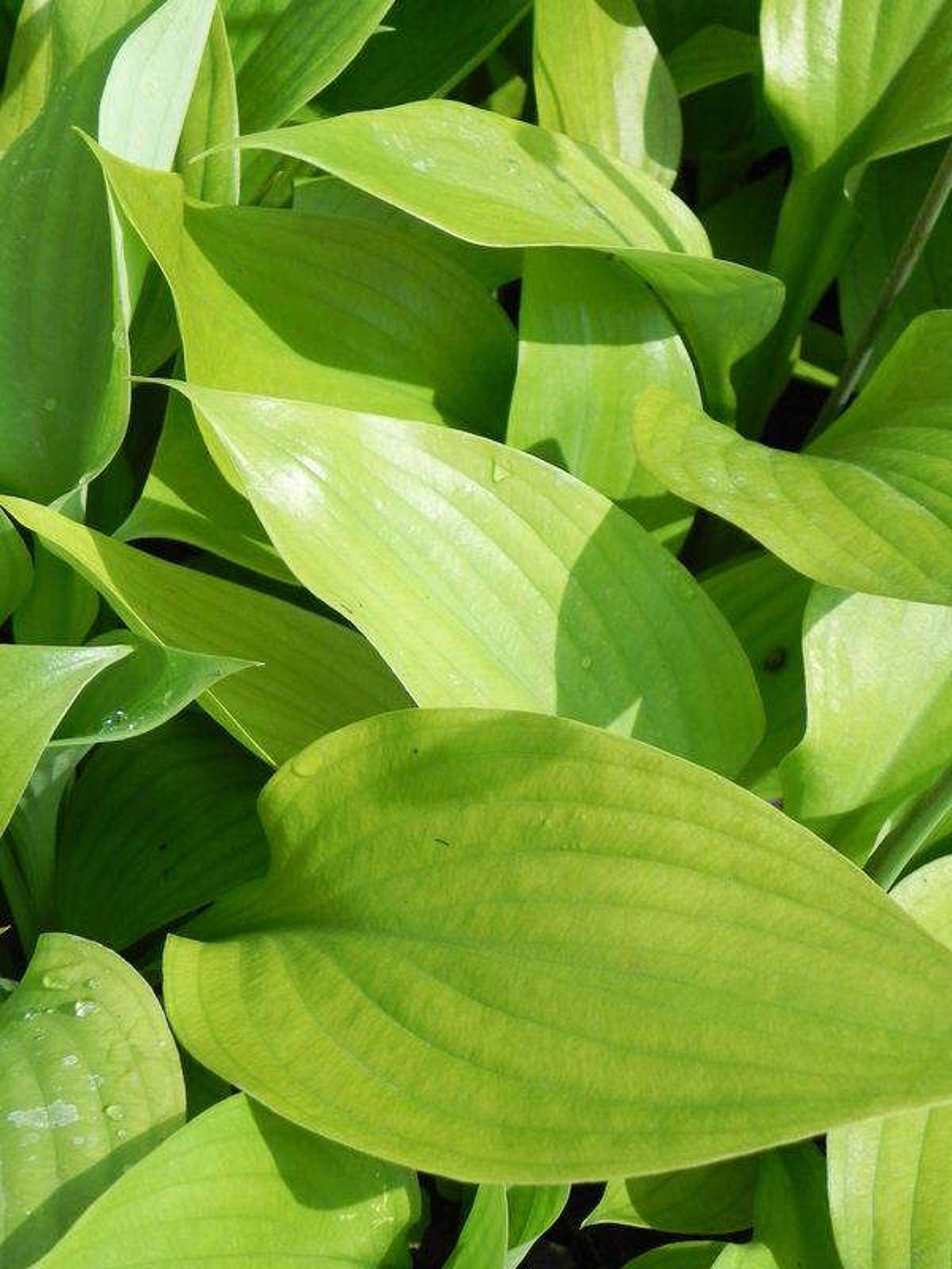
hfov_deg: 25.2
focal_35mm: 58
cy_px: 634
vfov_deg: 33.2
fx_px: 2127
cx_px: 476
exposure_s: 1/1000
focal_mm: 10.3
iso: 160
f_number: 3.5
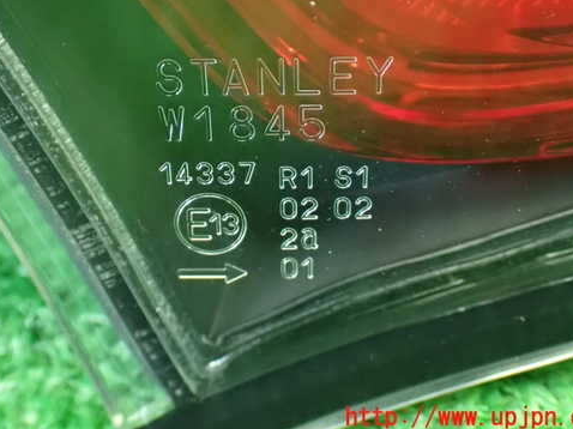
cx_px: 257
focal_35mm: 59
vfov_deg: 24.7
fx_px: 976
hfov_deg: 32.7
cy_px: 163
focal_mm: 8.4
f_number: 3.1
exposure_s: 1/40
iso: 1600
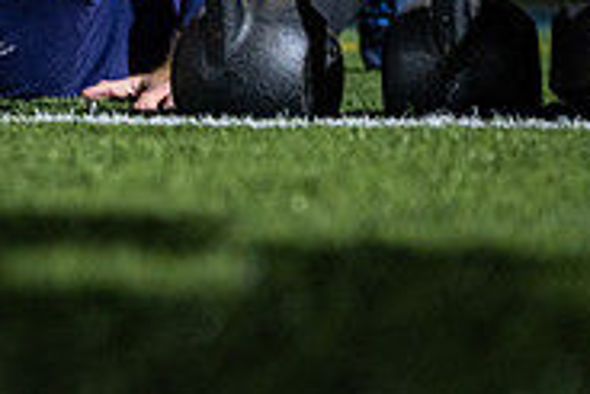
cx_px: 104
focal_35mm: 188
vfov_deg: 7.3
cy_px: -63
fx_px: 3083
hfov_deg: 10.9
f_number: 2.8
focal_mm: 53
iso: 2000
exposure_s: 1/250
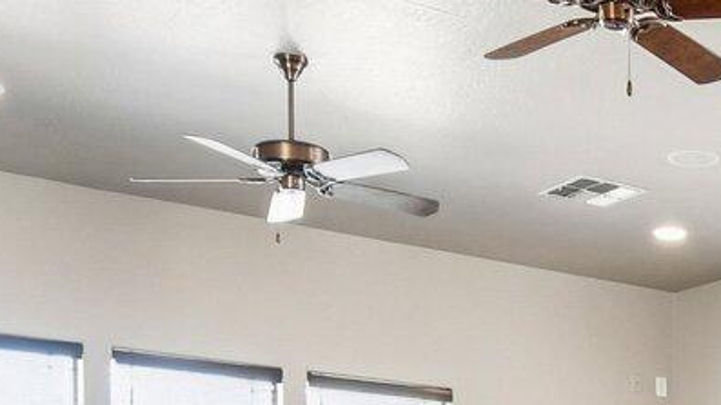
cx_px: 859
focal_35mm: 81
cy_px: 731
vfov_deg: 13.4
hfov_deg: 23.9
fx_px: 1548
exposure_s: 1/2.5
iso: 400
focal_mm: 10
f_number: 8
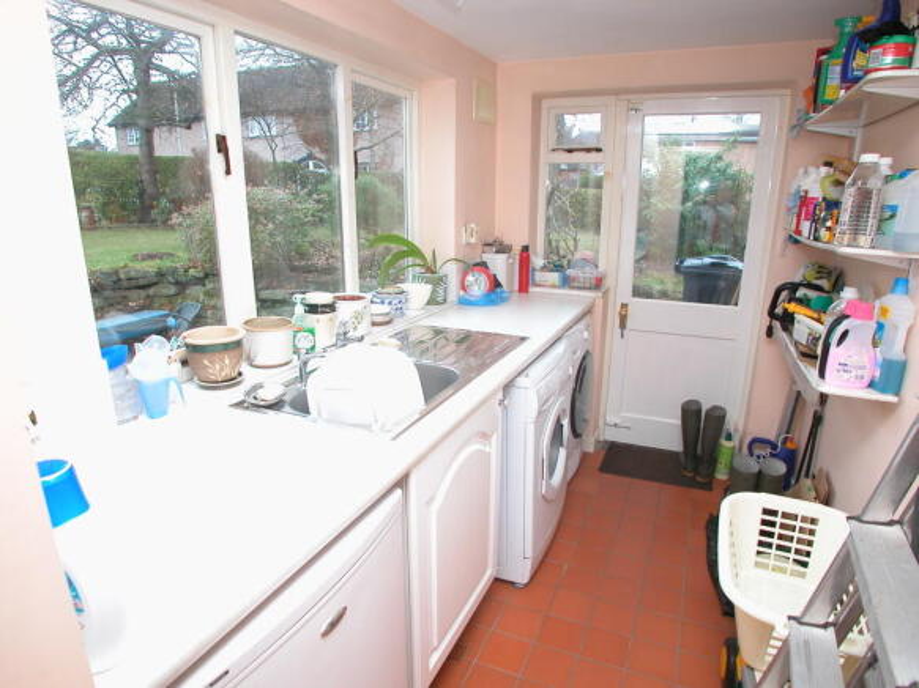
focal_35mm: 28
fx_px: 743
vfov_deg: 49.7
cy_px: 344
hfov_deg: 63.5
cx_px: 460
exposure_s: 1/30
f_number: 2.8
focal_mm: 7.1
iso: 100
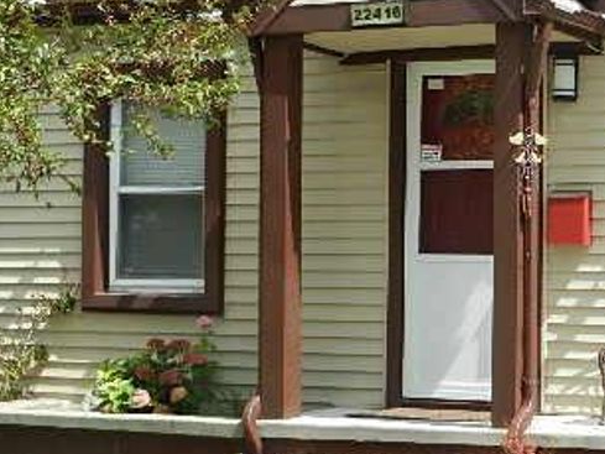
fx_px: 1940
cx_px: 525
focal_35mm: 111
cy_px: 215
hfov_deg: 17.5
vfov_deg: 13.3
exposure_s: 1/800
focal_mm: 9.4
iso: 160
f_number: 8.8
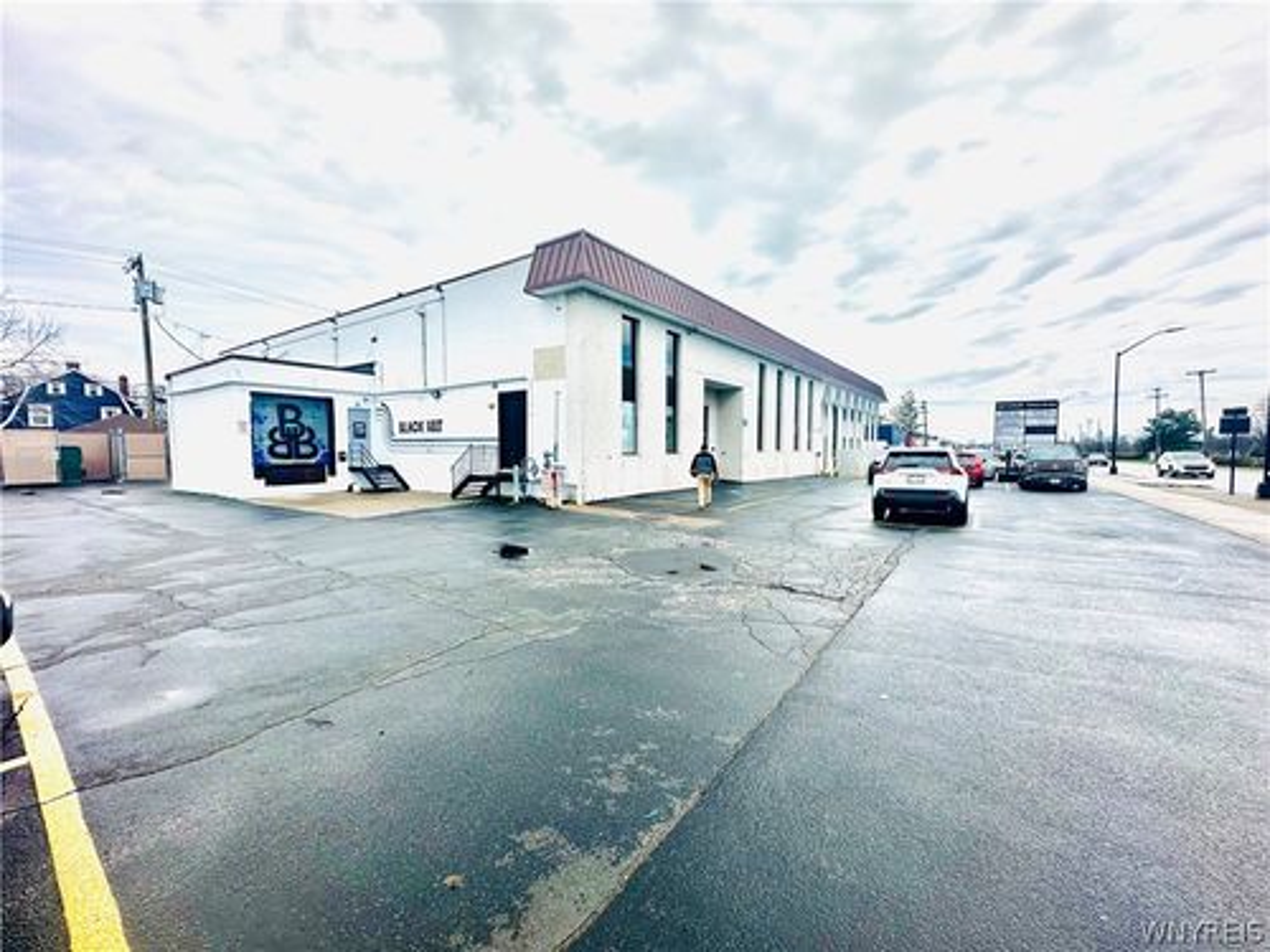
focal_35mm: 14
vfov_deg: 85.7
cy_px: 476
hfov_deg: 102.1
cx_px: 635
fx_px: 514
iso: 50
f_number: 2.2
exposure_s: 1/1795
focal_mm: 2.22
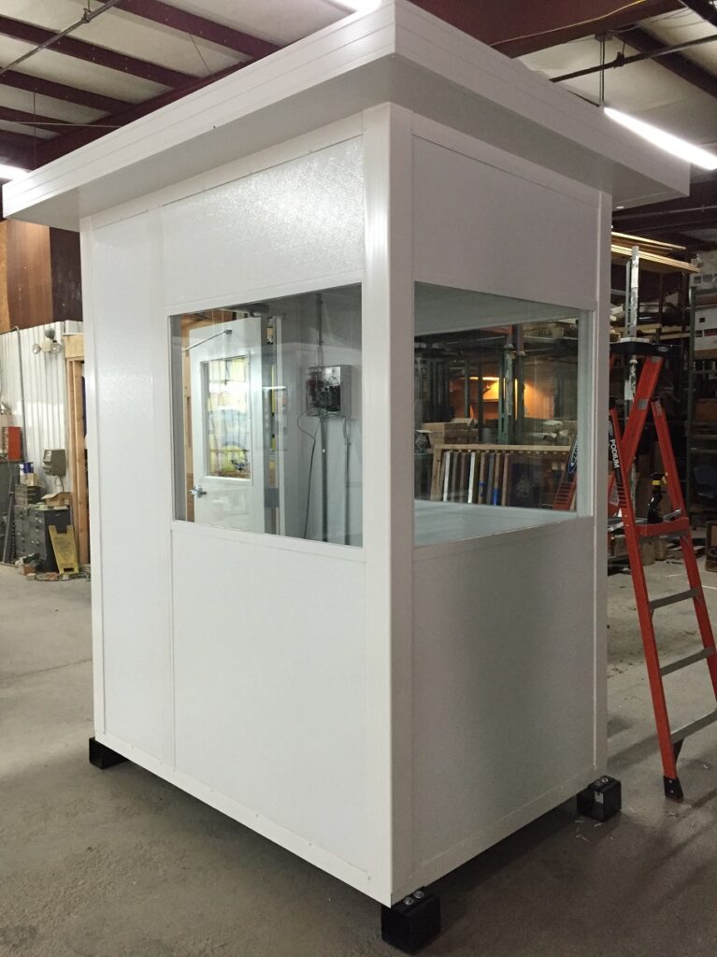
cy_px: 478
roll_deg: +0.2
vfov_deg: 61.7
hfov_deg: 48.2
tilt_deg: -3.6
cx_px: 358
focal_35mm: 29
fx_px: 802
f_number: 2.2
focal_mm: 4.15
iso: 250
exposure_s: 1/24
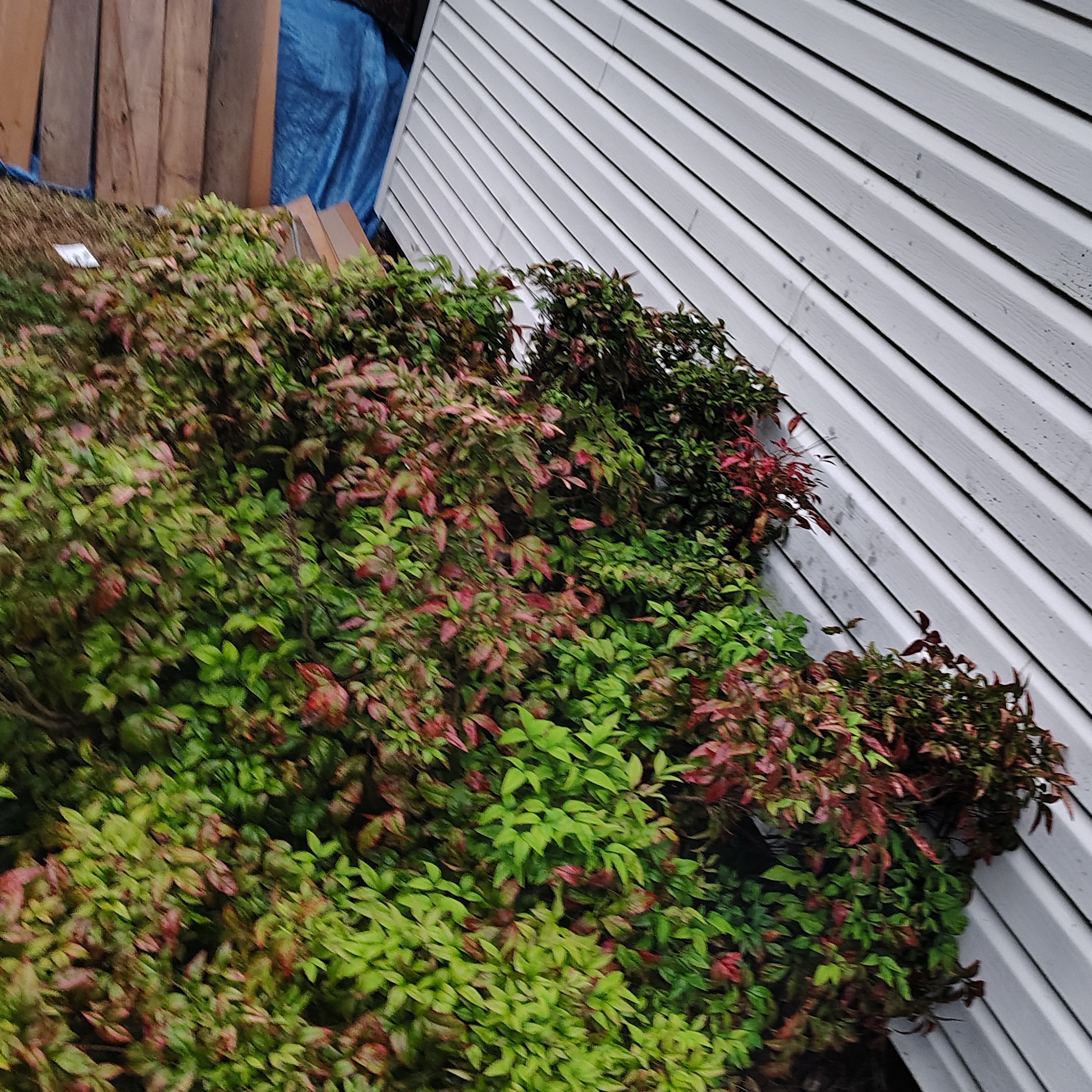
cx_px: 698
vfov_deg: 43.8
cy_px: 581
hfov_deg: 43.4
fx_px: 1356
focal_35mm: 38
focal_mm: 5.56
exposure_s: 1/60
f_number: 1.8
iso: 1313
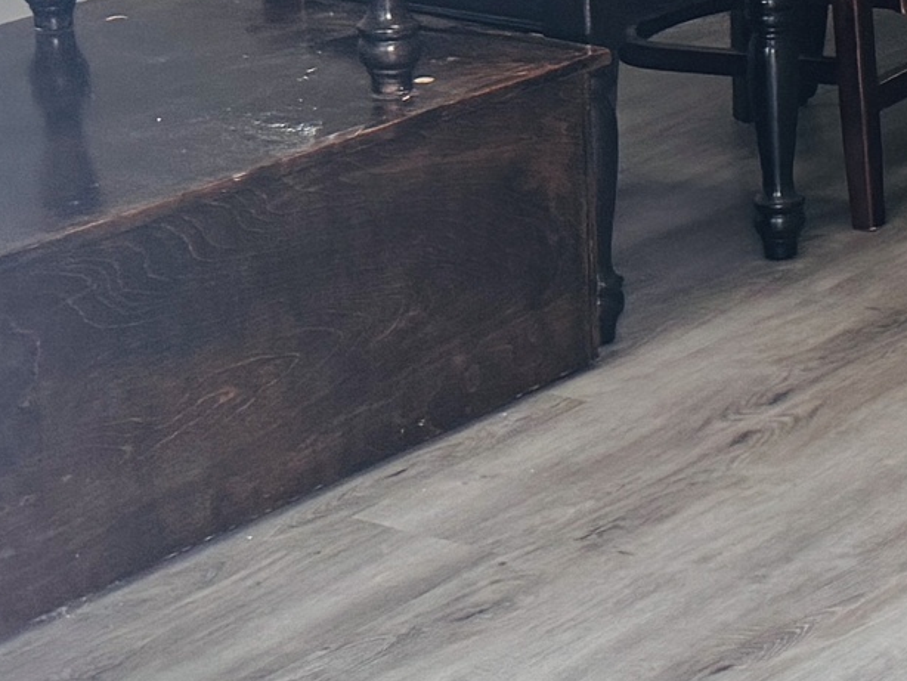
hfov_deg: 13.9
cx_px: 1802
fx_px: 3145
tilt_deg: -13.7
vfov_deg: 12.1
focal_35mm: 120
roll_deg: -1.9
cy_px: -92
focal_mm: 6.76
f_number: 1.78
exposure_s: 1/60
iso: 160
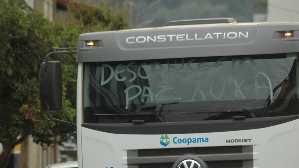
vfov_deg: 3.7
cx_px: 150
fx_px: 2624
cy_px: 92
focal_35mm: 331
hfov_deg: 6.5
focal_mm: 210
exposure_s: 1/800
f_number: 5
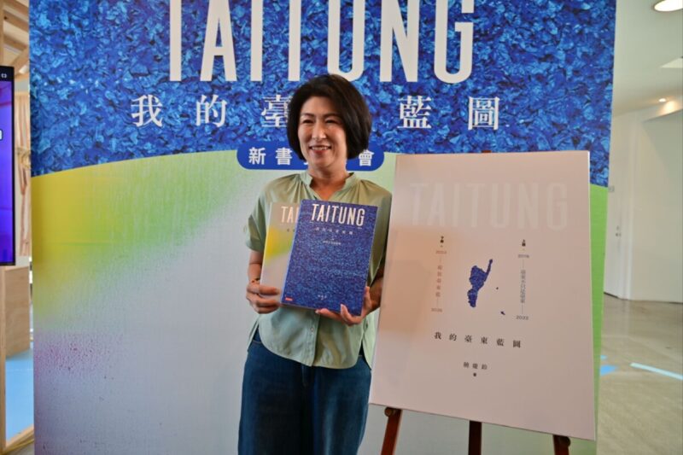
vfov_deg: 50.4
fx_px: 484
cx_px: 342
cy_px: 228
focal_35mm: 26
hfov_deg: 70.4
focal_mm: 25.5
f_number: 4.2
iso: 125
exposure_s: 1/40
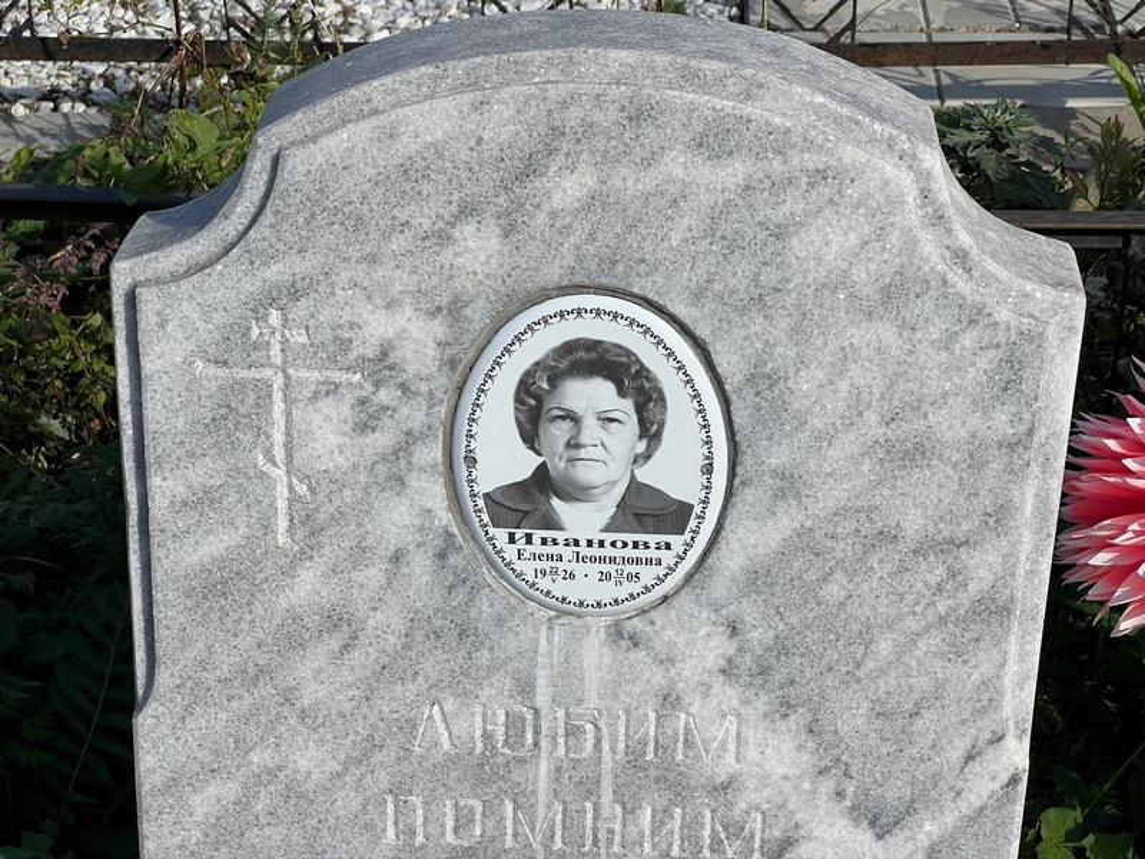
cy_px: 430
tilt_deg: -29.8
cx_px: 572
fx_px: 2547
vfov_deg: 19.1
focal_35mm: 77
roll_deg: +2.2
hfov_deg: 25.3
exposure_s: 1/1309
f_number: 2.8
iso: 32
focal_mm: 9
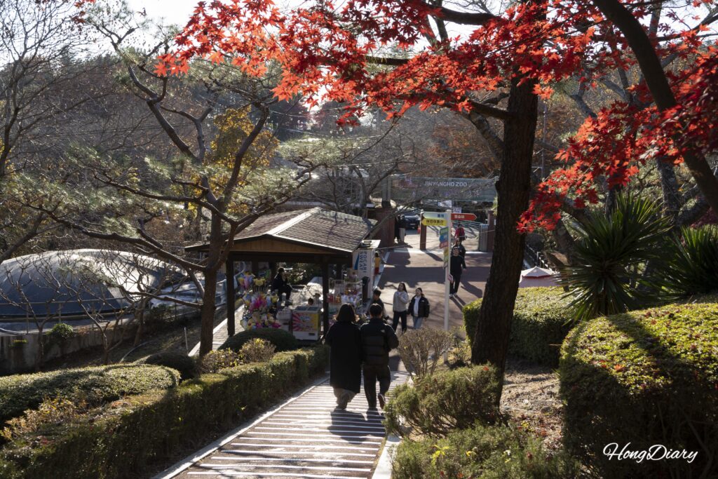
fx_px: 778
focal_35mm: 39
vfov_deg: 34.2
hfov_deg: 49.5
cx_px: 359
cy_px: 240
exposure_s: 1/100
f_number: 6.3
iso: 100
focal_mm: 39
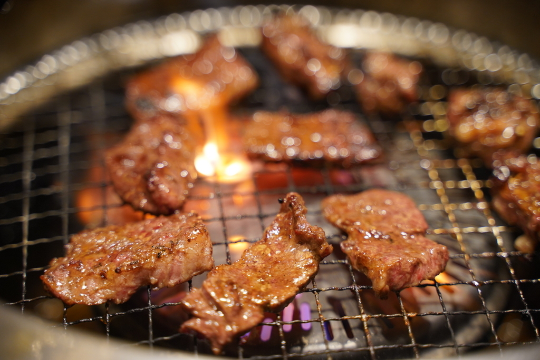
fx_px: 1126
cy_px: 180
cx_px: 270
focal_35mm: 75
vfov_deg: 18.2
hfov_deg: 27.0
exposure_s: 1/60
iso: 1600
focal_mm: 75
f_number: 3.2
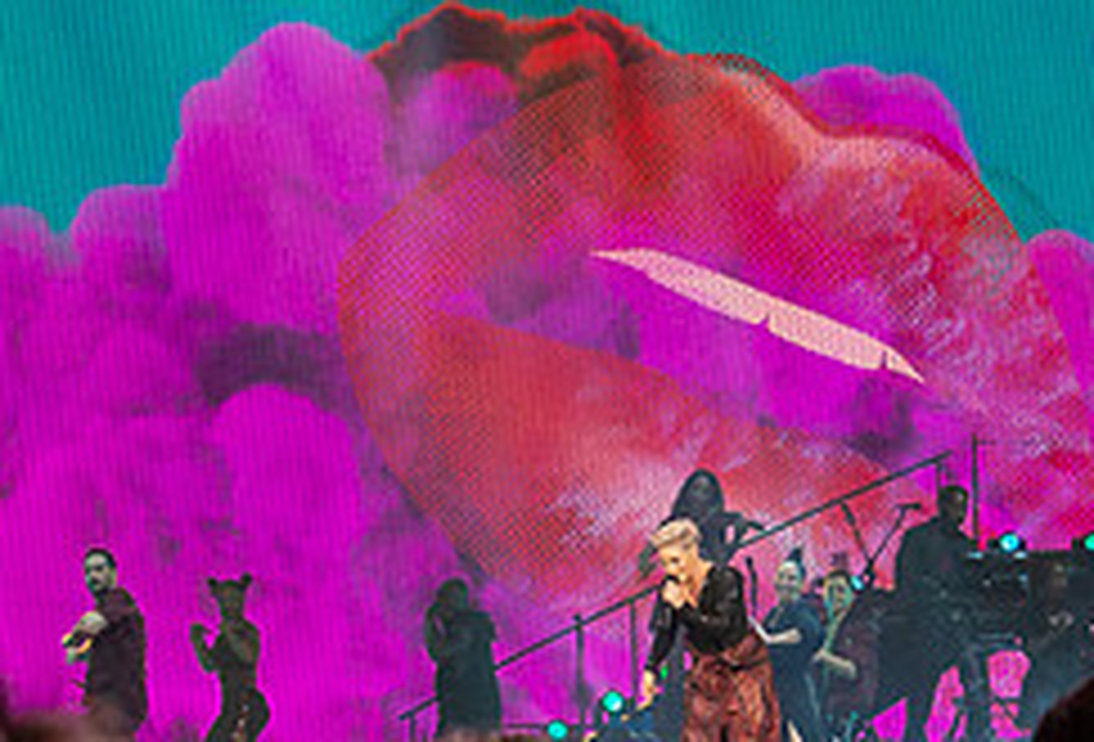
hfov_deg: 8.2
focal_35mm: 250
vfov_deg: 5.6
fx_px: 7640
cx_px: 461
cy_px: 515
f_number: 5.6
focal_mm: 30
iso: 800
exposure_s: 1/500
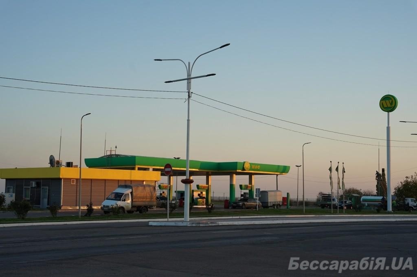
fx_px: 615
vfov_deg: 25.5
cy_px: 138
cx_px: 208
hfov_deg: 37.5
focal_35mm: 53
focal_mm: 53.1
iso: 100
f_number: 5.6
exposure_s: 1/125
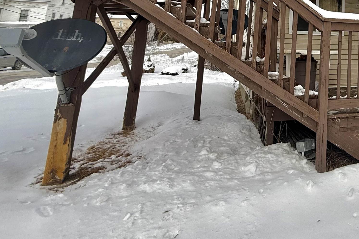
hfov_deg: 51.2
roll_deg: +0.0
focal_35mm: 30
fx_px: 299
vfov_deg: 38.8
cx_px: 350
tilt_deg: +11.6
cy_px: 2
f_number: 2.2
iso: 50
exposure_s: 1/1087
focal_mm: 2.22
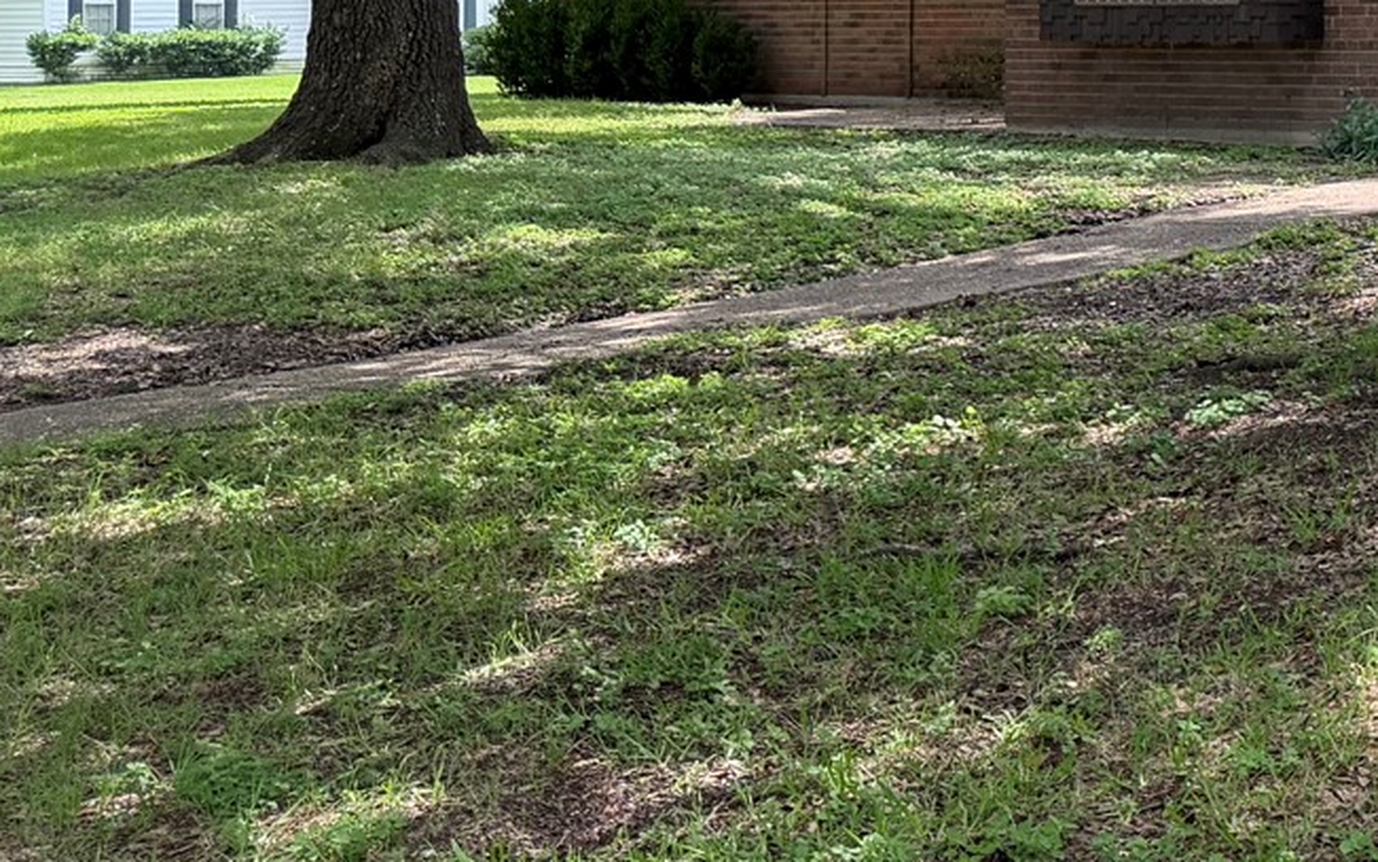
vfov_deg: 15.8
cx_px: 2005
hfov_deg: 21.9
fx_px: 3005
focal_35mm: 80
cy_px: -142
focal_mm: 6.76
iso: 100
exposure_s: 1/909
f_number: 1.78
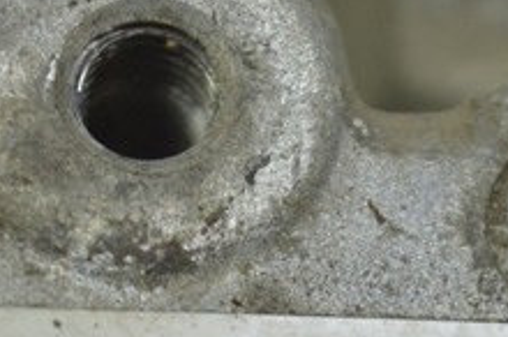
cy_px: 481
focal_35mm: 240
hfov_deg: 8.6
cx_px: 238
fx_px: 3388
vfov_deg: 5.6
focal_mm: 55
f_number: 5.6
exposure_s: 1/40
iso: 400
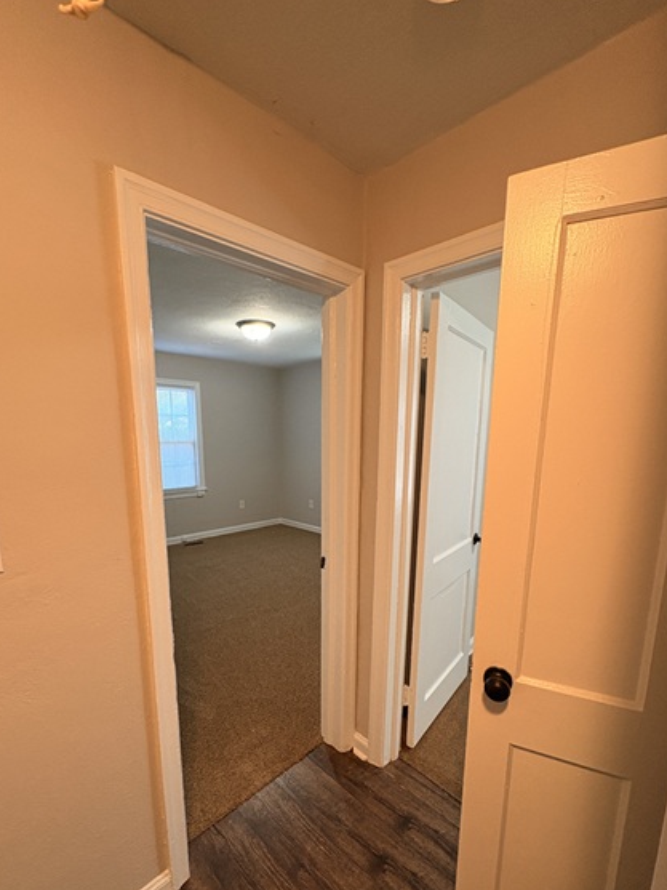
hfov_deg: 78.1
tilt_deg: -8.7
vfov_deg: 93.9
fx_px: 411
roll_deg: -0.6
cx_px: 318
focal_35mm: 16
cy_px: 507
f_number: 2.2
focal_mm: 2.22
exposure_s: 1/60
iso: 250
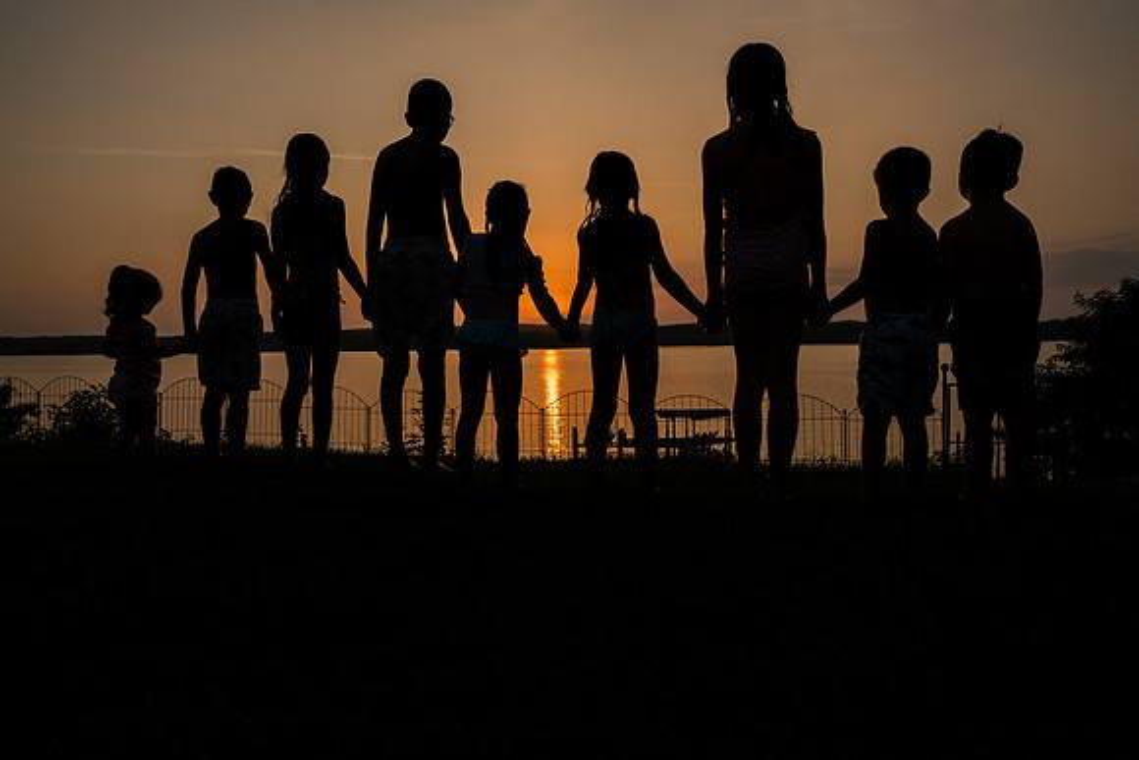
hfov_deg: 73.7
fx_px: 759
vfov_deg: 53.2
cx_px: 570
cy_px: 380
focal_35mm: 24
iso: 400
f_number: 10
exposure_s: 1/640
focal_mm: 24
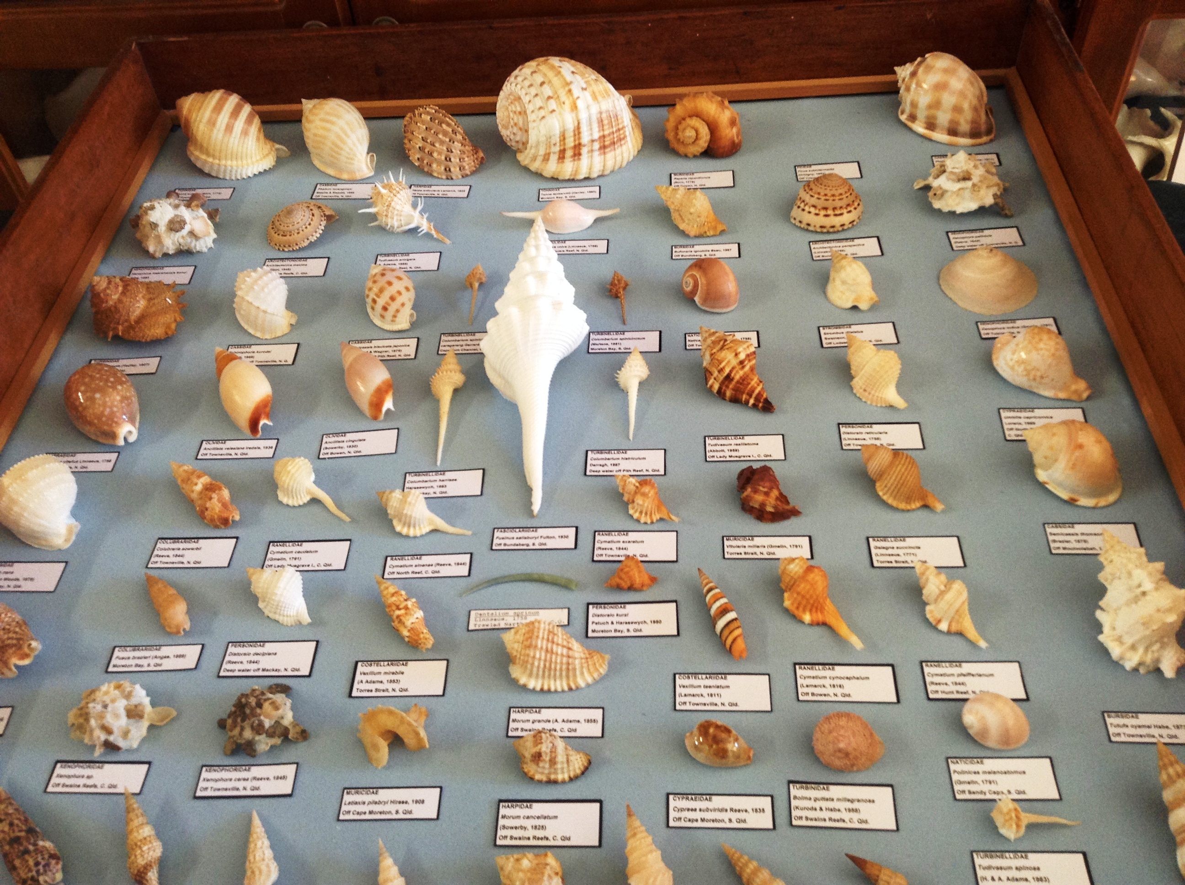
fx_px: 1128
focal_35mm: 33
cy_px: 442
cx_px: 592
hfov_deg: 55.4
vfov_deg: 42.8
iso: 64
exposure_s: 1/24
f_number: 2.4
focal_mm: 3.3
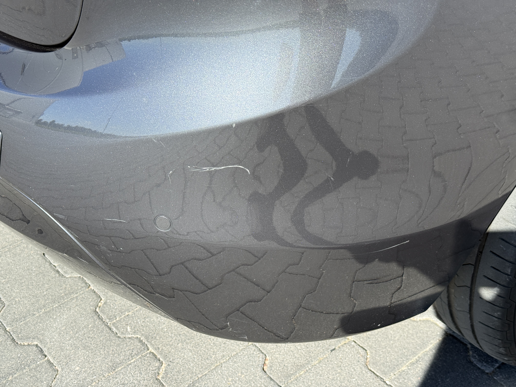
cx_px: 258
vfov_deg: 30.3
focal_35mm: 48
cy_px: 194
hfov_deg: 39.7
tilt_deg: -36.3
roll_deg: -1.6
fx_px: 716
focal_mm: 6.76
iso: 80
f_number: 1.78
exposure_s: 1/1980
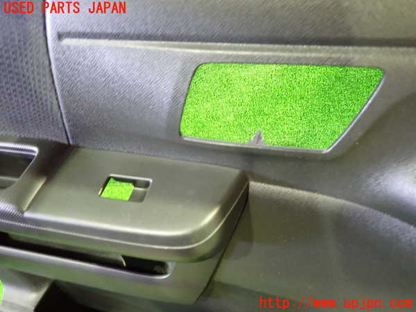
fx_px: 300
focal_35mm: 25
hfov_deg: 69.4
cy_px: 156
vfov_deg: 54.9
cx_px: 208
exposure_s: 1/10
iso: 800
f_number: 2
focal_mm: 4.5
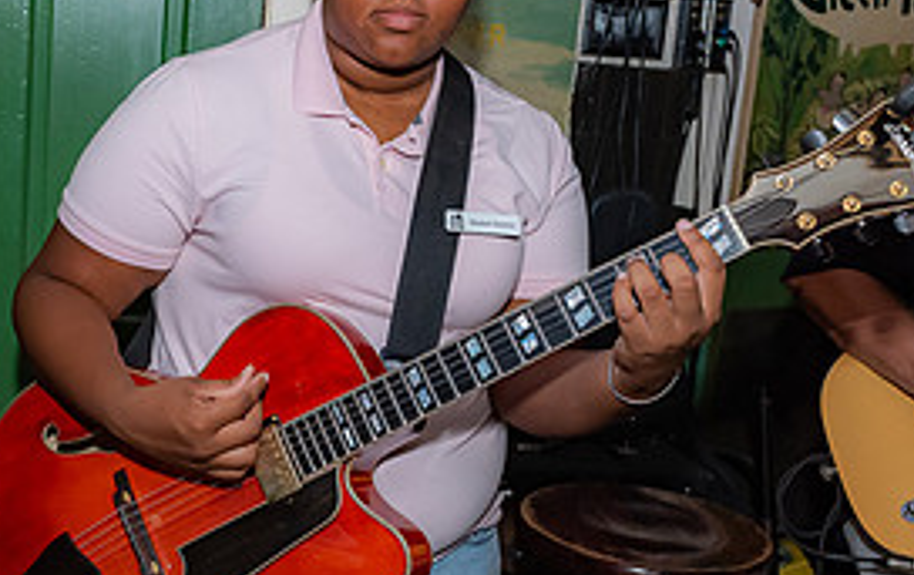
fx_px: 1422
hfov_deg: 34.5
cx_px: 183
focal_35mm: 57
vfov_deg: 22.8
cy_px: 272
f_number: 5.6
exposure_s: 1/200
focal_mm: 24
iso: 1600
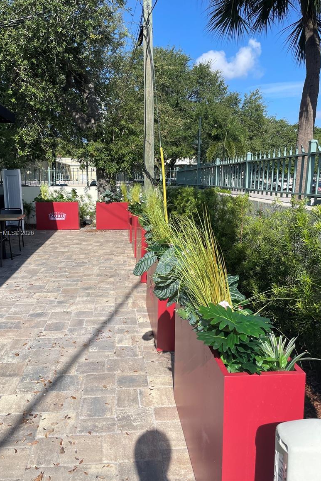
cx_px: 144
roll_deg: -0.2
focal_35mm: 28
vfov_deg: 65.5
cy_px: 234
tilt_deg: -8.5
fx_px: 374
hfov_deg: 46.3
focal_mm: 4.2
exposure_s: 1/2959
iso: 32
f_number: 1.6
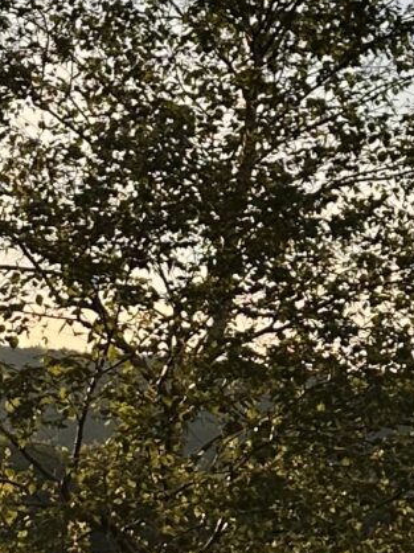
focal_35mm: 147
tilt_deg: +3.0
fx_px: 2347
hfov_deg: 10.1
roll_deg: +1.3
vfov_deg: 13.4
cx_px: 315
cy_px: 340
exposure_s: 1/4184
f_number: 1.78
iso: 80
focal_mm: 6.86
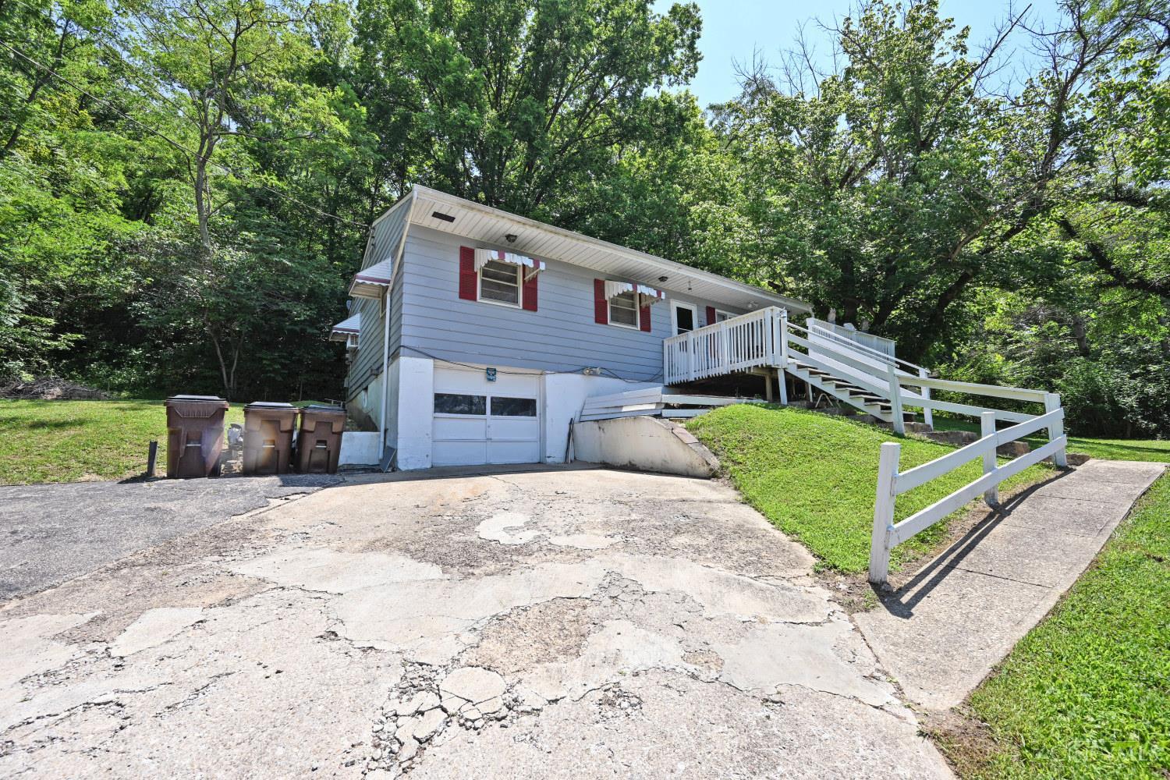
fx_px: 455
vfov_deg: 81.2
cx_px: 585
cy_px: 390
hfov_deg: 104.3
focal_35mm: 14
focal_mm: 14
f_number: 8
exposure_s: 1/200
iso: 100
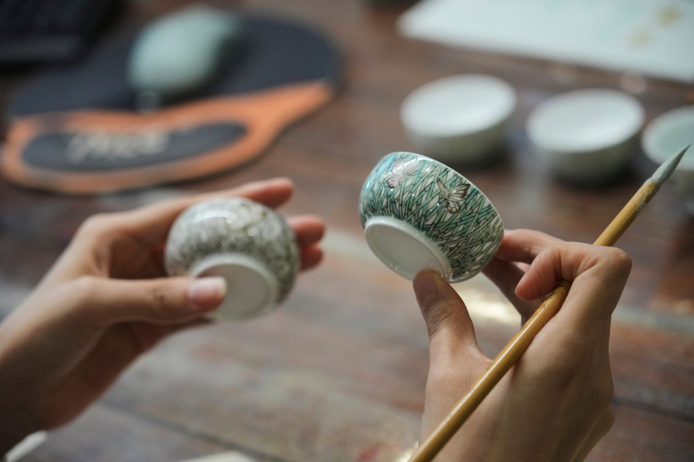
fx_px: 2024
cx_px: 347
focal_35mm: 105
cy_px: 231
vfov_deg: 13.0
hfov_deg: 19.5
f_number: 4
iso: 2500
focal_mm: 105
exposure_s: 1/500
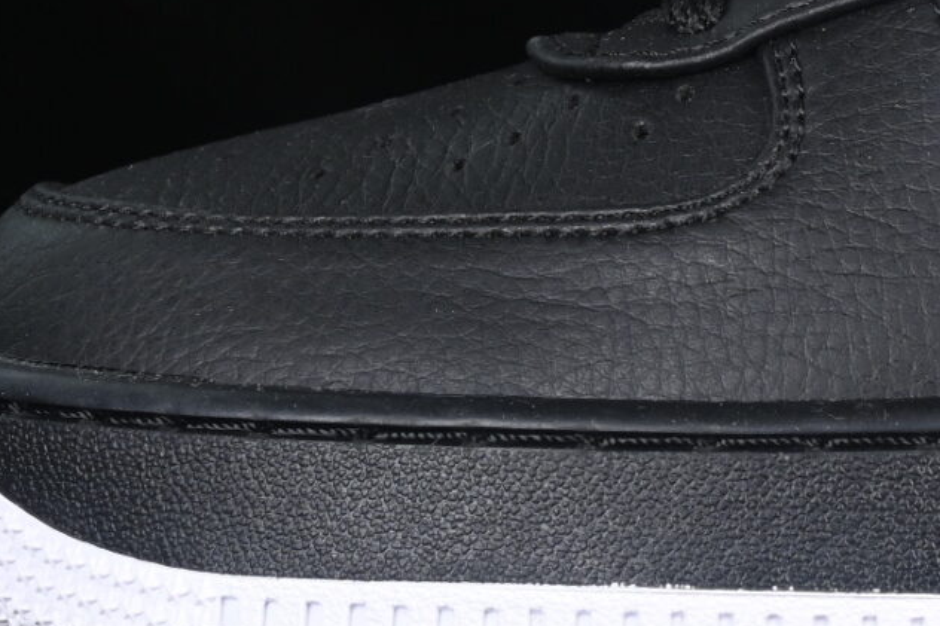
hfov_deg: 6.7
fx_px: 7935
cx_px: 1251
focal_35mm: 304
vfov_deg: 4.5
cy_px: -72
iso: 160
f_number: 6.3
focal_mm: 50
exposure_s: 1/60
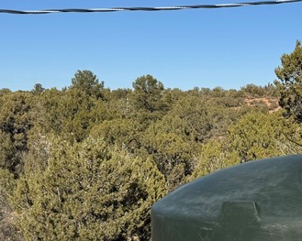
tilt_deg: -10.7
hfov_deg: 24.4
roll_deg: +0.1
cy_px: 239
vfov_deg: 20.3
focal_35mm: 73
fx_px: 652
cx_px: 327
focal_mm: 6.76
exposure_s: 1/5348
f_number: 1.78
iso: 80
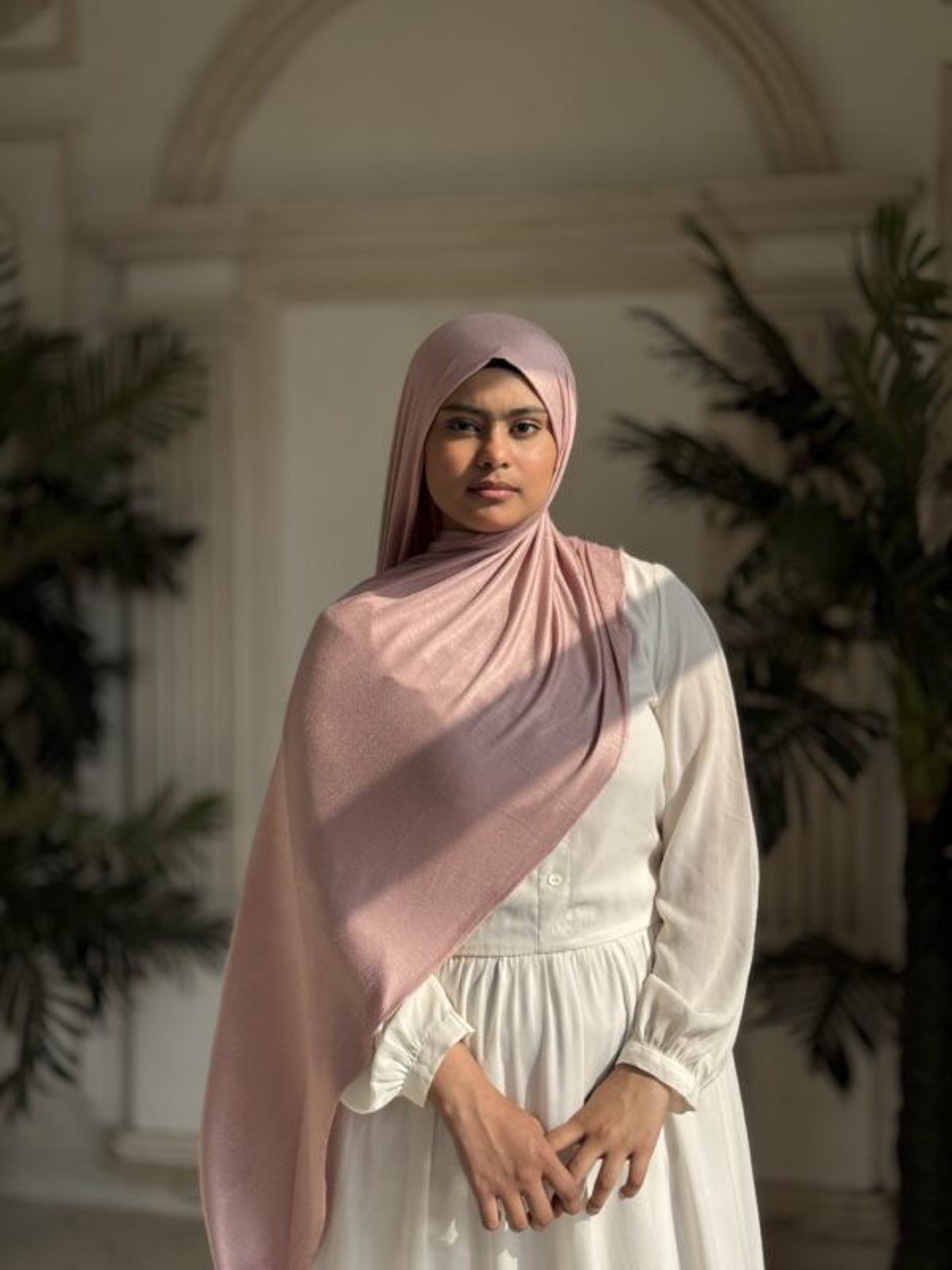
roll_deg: -0.1
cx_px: 476
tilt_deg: -2.4
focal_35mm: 48
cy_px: 635
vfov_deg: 39.7
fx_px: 1760
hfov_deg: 30.3
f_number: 1.78
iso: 64
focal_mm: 6.76
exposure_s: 1/3817
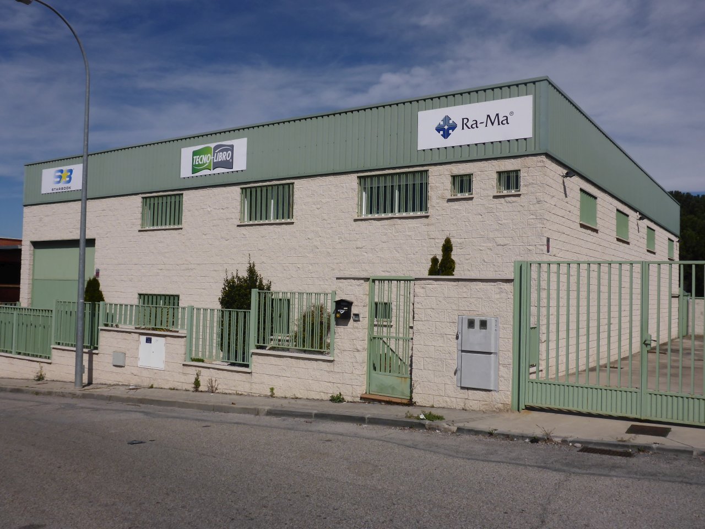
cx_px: 352
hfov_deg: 58.4
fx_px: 631
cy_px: 264
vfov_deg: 45.4
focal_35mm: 31
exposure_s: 1/400
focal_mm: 5.5
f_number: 11
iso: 100
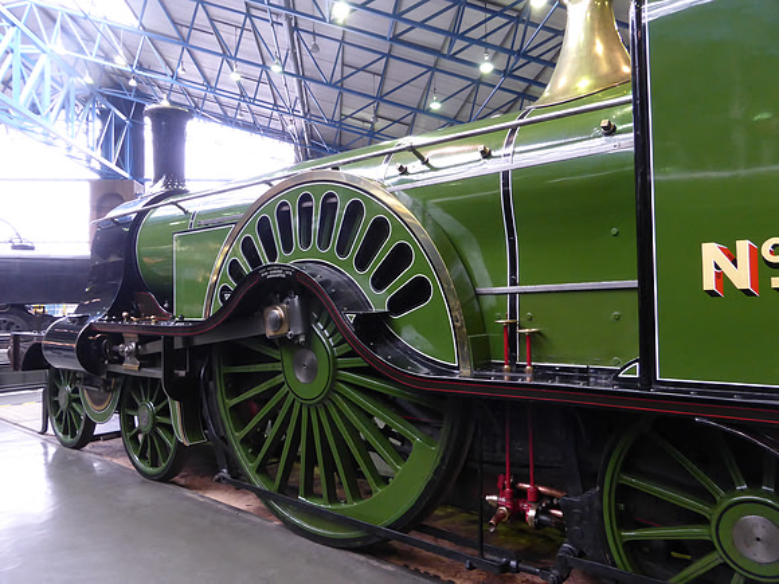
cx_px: 390
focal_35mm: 25
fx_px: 563
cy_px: 292
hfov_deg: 69.4
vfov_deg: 54.9
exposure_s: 1/8
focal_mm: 4.3
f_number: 3.3
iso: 400
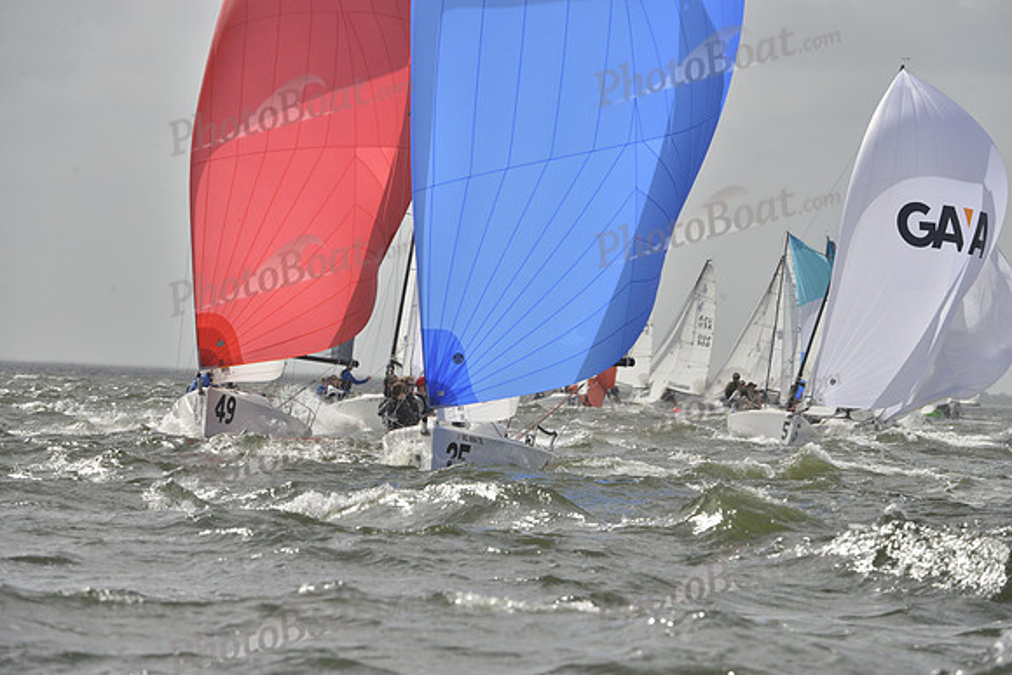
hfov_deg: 6.9
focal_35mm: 300
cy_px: 338
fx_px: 8435
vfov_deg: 4.6
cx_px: 506
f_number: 10
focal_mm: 300
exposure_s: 1/1600
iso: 400
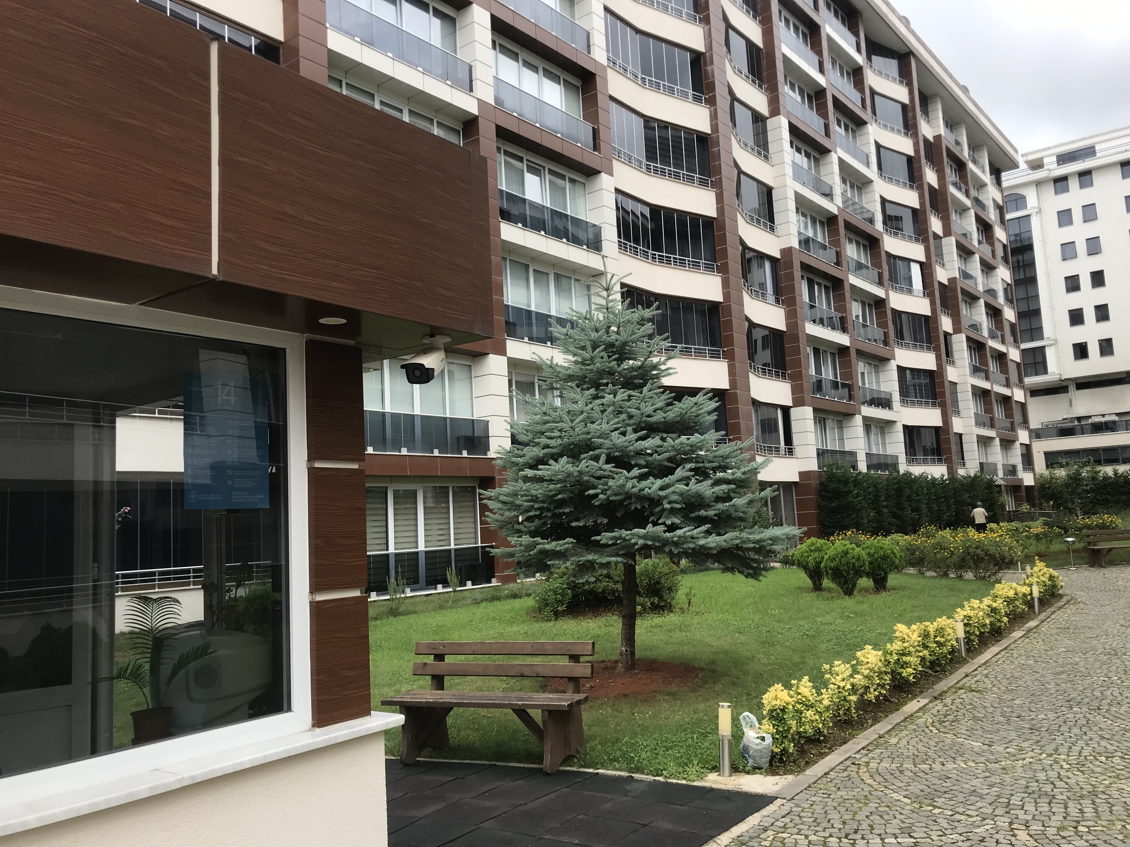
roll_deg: +2.8
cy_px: 424
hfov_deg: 63.4
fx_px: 914
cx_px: 565
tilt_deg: +8.0
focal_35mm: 28
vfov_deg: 49.7
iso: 20
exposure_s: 1/435
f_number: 1.8
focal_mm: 3.99
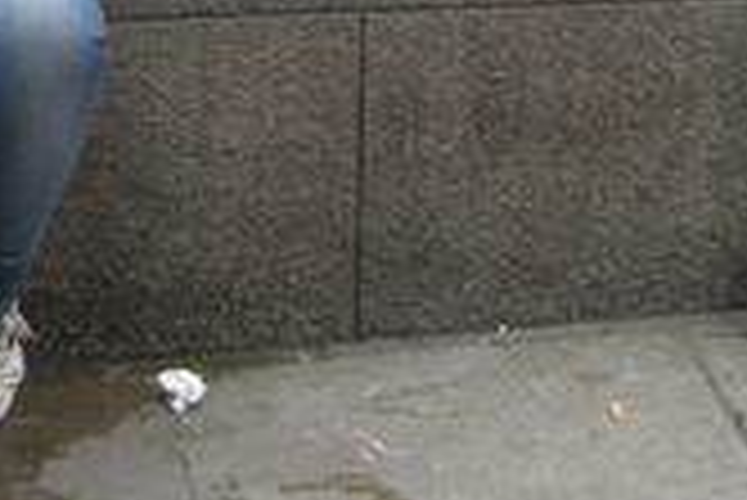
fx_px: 2991
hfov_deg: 14.2
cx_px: 207
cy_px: -509
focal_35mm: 144
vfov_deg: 9.0
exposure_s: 1/105
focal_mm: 7.5
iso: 64
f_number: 3.4
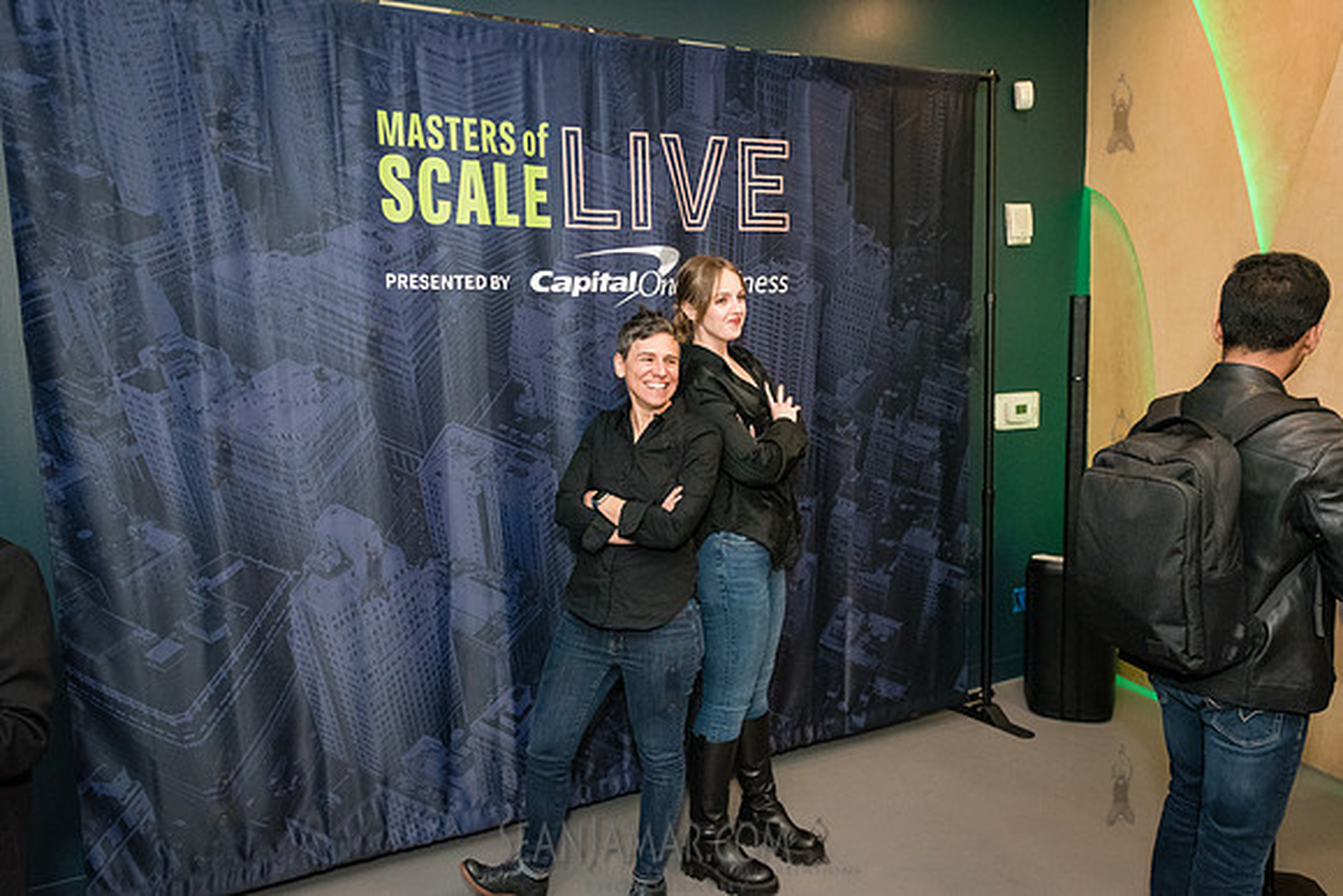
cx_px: 672
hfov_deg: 73.7
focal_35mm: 24
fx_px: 896
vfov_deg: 53.2
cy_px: 448
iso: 6400
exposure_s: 1/200
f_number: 4
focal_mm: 24
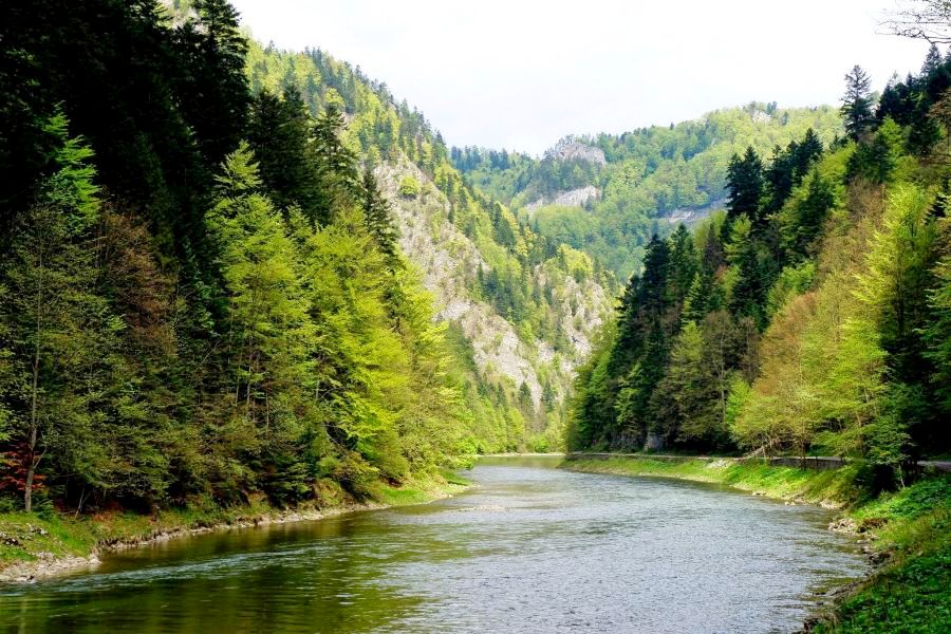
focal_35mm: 60
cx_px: 476
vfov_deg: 22.6
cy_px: 317
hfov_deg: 33.4
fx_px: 1585
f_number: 11
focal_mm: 40
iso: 200
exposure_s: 1/125
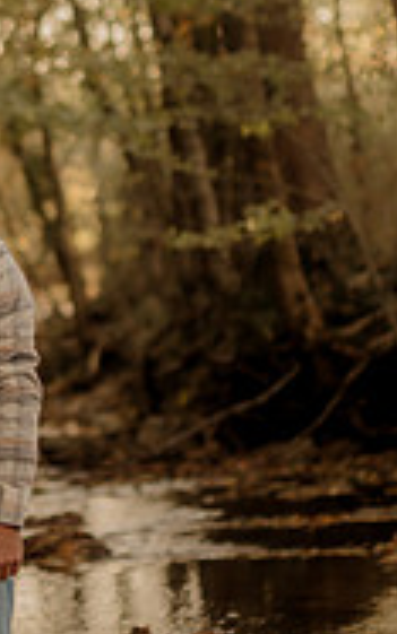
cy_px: 241
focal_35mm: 184
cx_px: -37
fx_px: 3183
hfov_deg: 7.1
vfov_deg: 11.4
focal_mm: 50
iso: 200
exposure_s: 1/400
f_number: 1.4
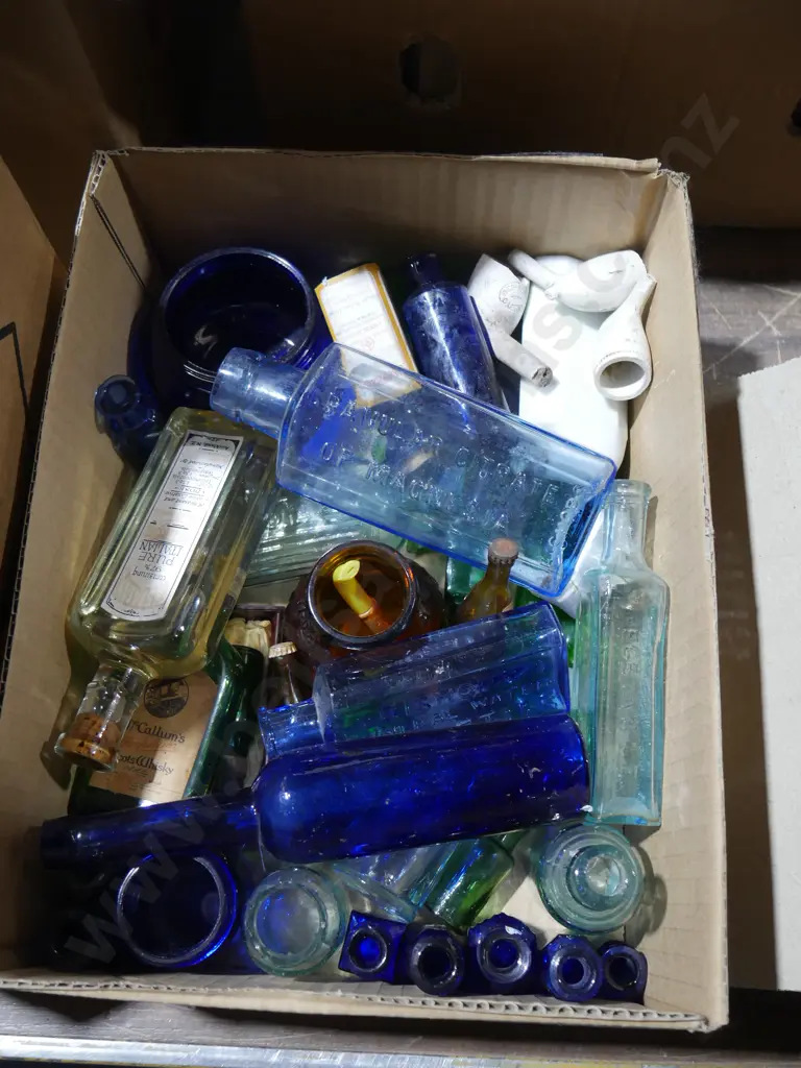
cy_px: 534
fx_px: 987
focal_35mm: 32
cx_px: 400
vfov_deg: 56.8
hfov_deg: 44.2
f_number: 3.6
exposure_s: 1/60
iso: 640
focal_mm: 16
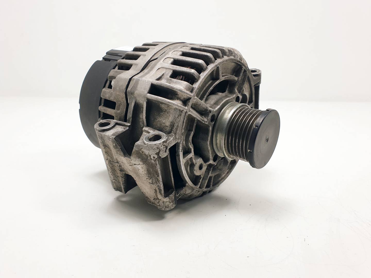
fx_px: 279
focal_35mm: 26
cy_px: 139
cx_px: 186
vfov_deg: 53.1
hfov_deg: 67.3
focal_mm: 4.3
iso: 50
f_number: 2.4
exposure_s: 1/232
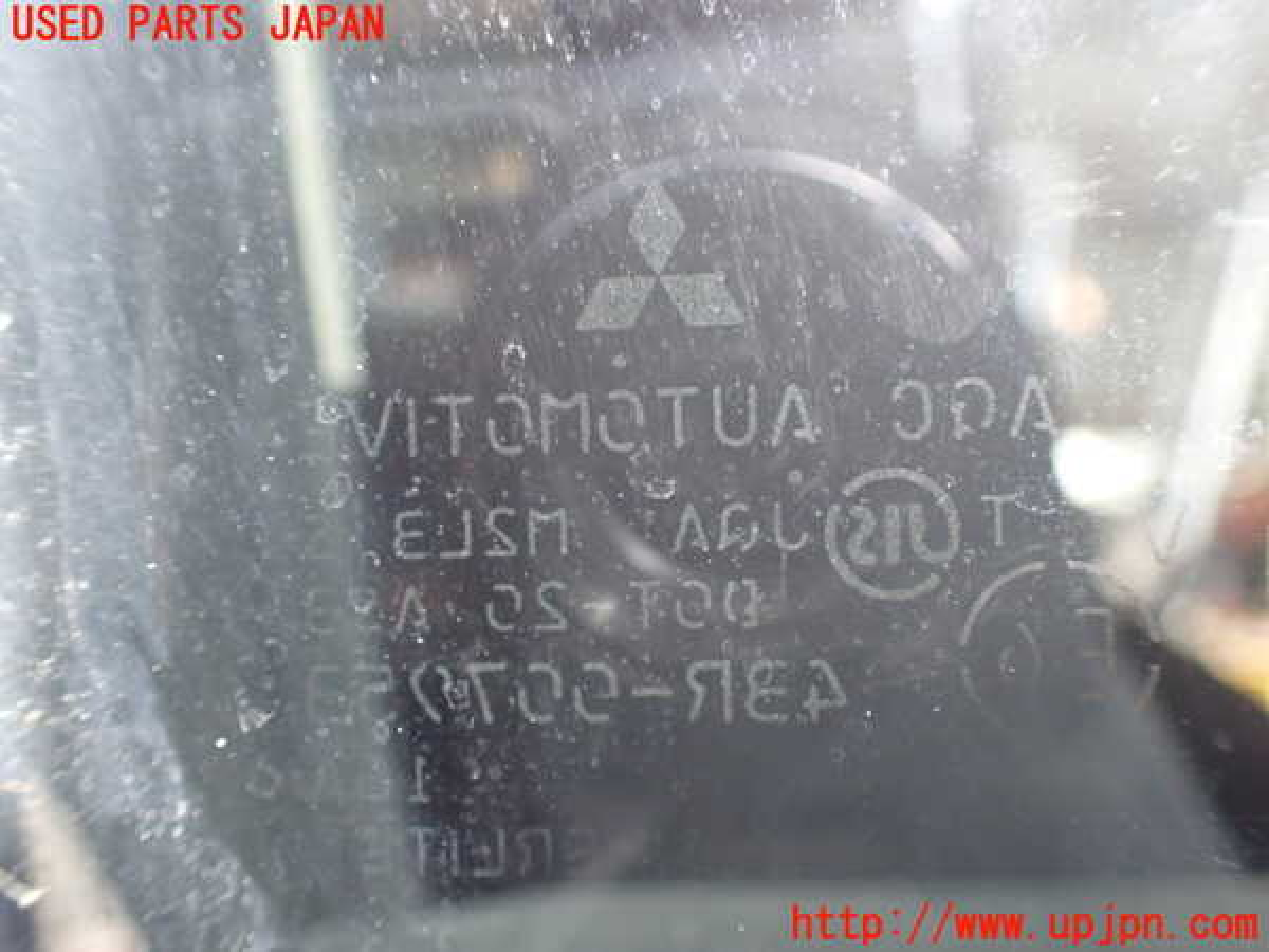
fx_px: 1100
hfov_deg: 60.0
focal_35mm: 30
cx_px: 634
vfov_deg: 46.8
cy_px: 476
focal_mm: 5.4
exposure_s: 1/125
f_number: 2.3
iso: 400
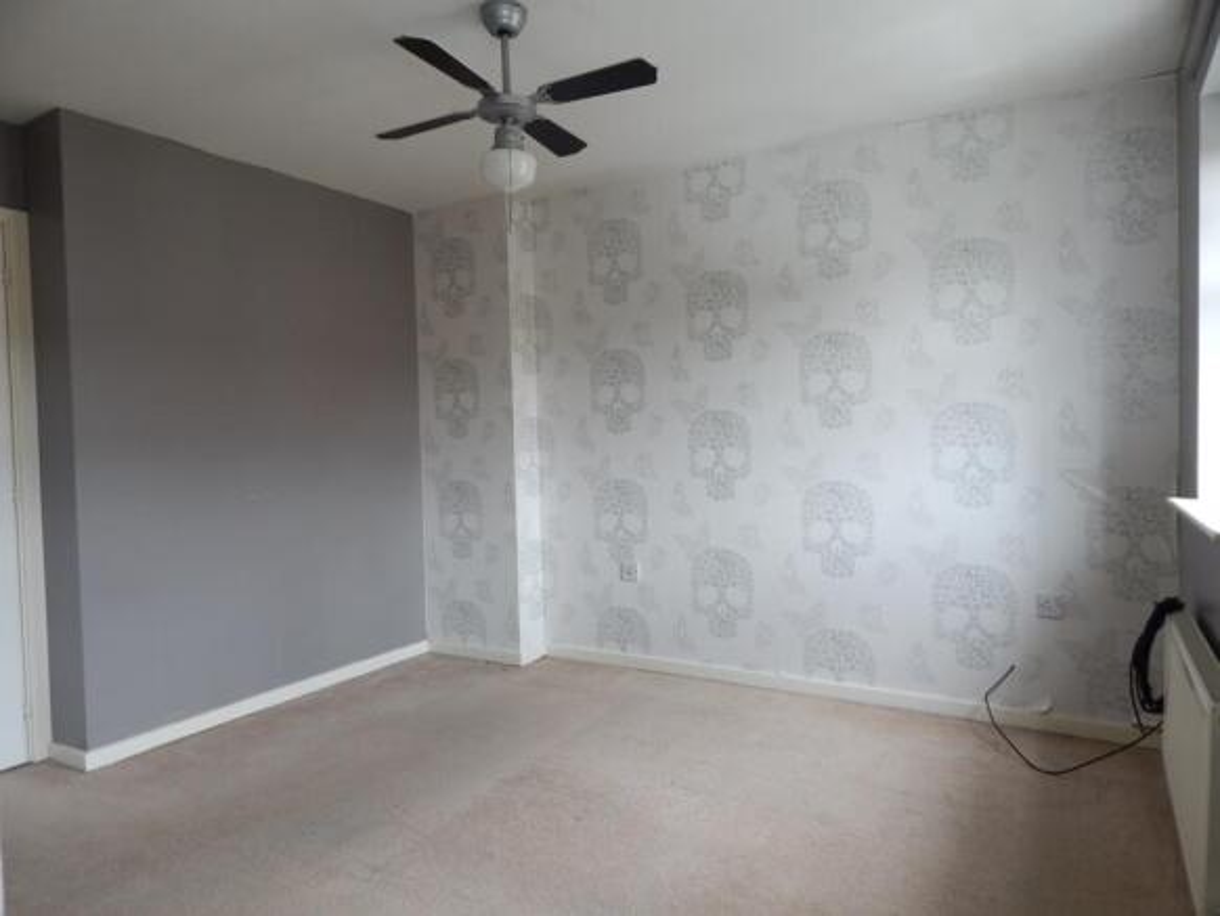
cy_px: 458
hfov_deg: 76.4
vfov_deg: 61.1
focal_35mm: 22
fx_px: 776
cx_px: 610
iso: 125
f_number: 3
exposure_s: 1/30
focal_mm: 4
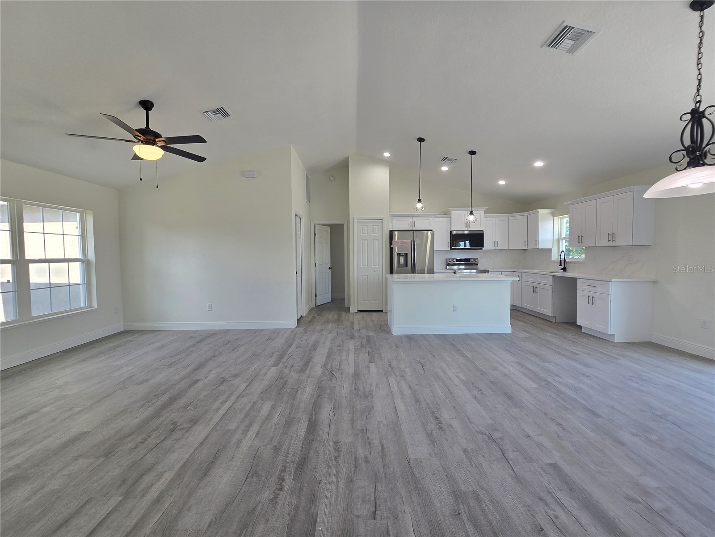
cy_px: 268
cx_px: 358
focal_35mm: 13
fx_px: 269
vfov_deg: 89.9
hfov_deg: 106.2
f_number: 2.2
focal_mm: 2.2
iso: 50
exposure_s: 1/120
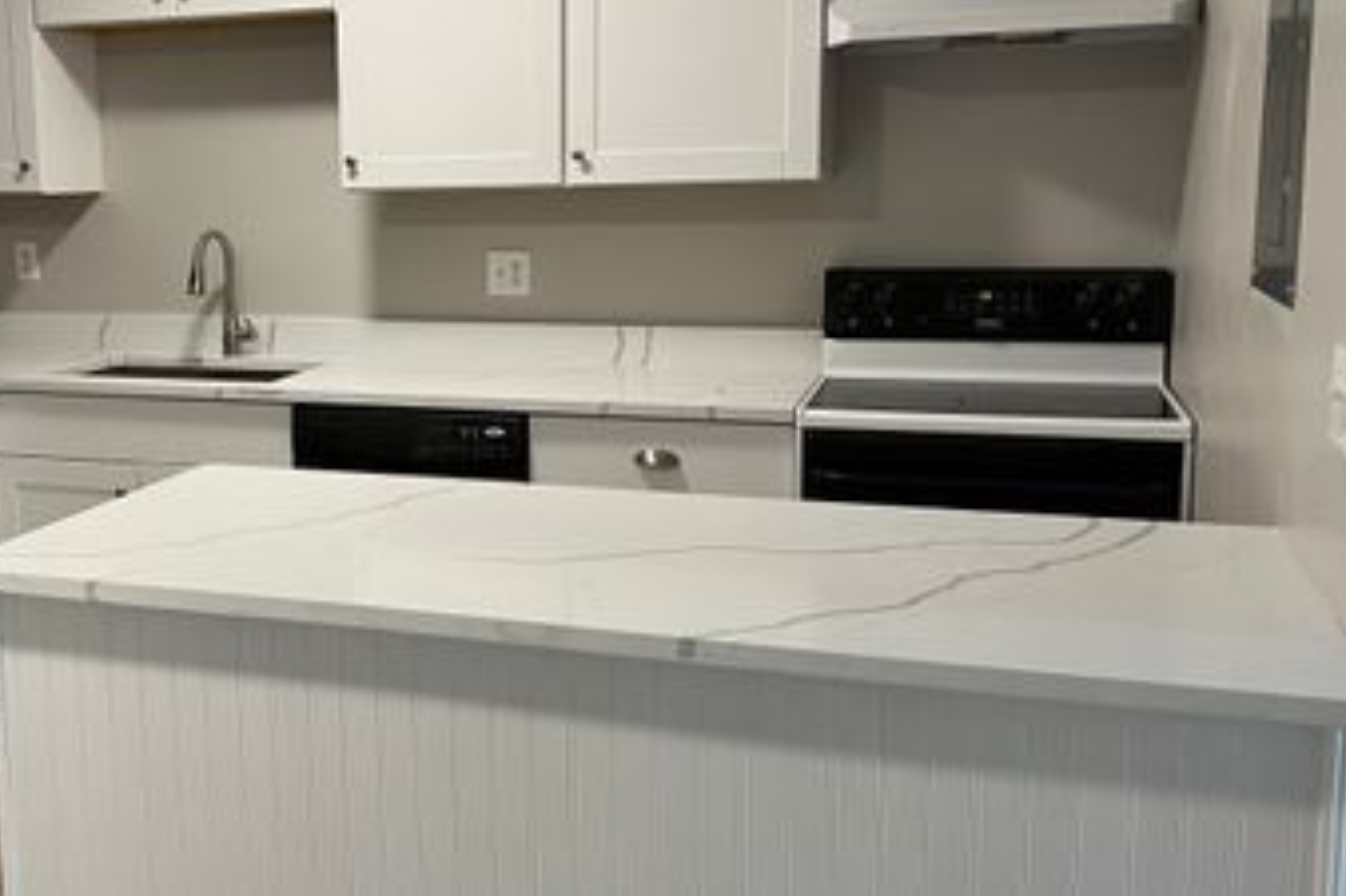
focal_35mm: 40
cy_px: 388
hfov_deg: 47.3
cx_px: 394
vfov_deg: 33.3
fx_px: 1495
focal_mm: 5.7
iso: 100
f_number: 1.5
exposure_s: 1/60
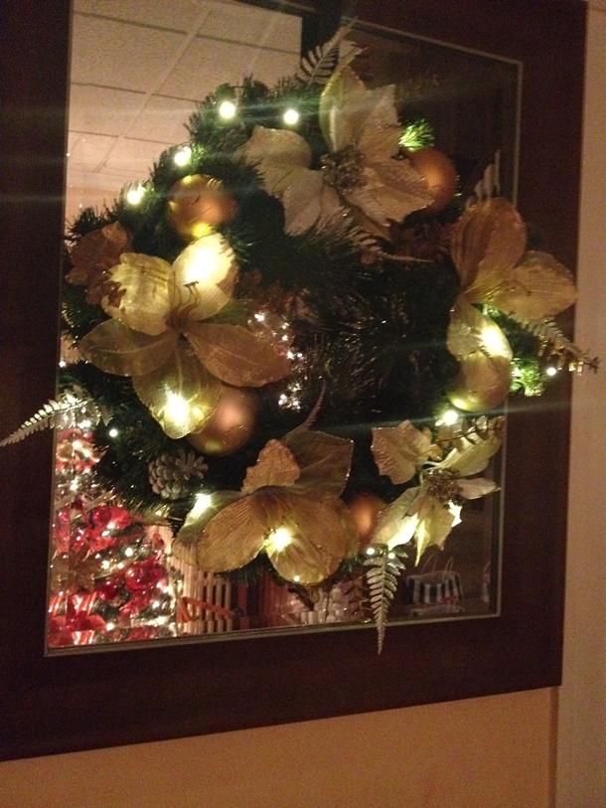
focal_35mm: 35
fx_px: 817
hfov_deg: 40.7
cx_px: 303
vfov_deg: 52.6
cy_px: 404
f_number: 2.4
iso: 800
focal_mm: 4.28
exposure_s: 1/15
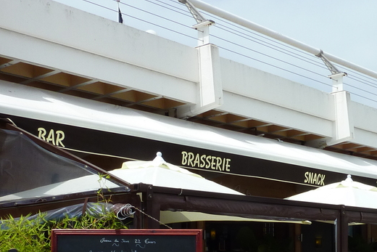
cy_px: 276
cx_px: 246
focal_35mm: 60
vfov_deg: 21.5
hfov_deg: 33.2
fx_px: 628
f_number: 5.6
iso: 80
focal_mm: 4.1
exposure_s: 1/400
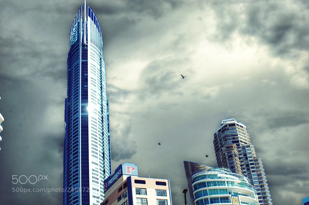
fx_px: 617
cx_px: 154
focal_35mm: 72
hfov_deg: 28.1
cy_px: 102
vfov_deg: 18.8
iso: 100
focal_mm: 48
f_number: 9
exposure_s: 1/320
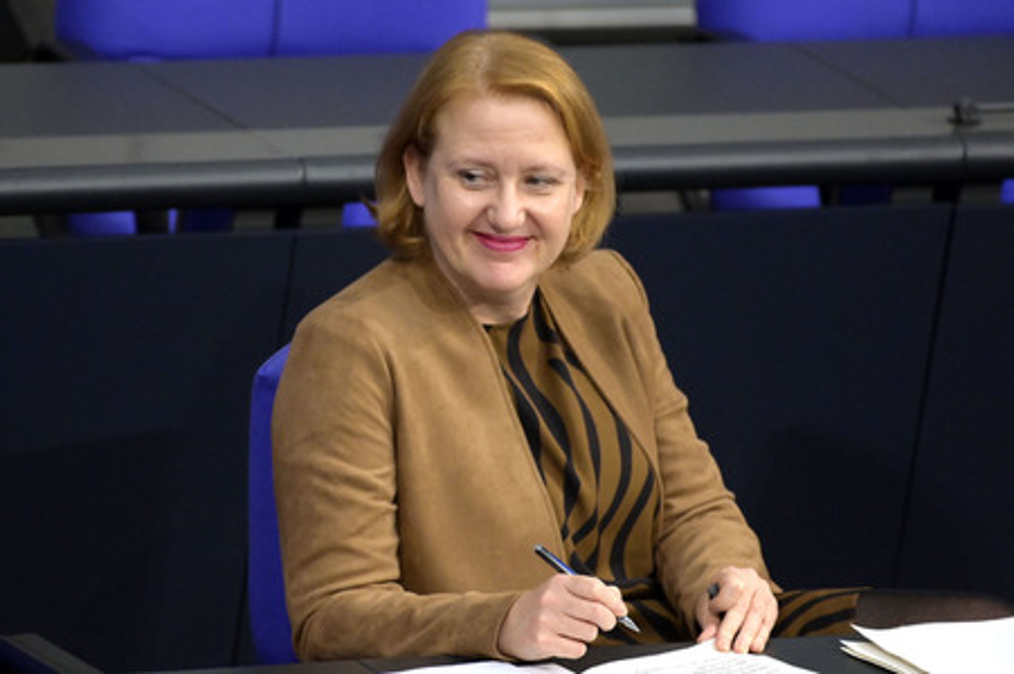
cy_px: 337
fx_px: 14073
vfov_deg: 2.7
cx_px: 507
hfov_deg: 4.1
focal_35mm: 500
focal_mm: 500
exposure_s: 1/320
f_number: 5.6
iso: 10000
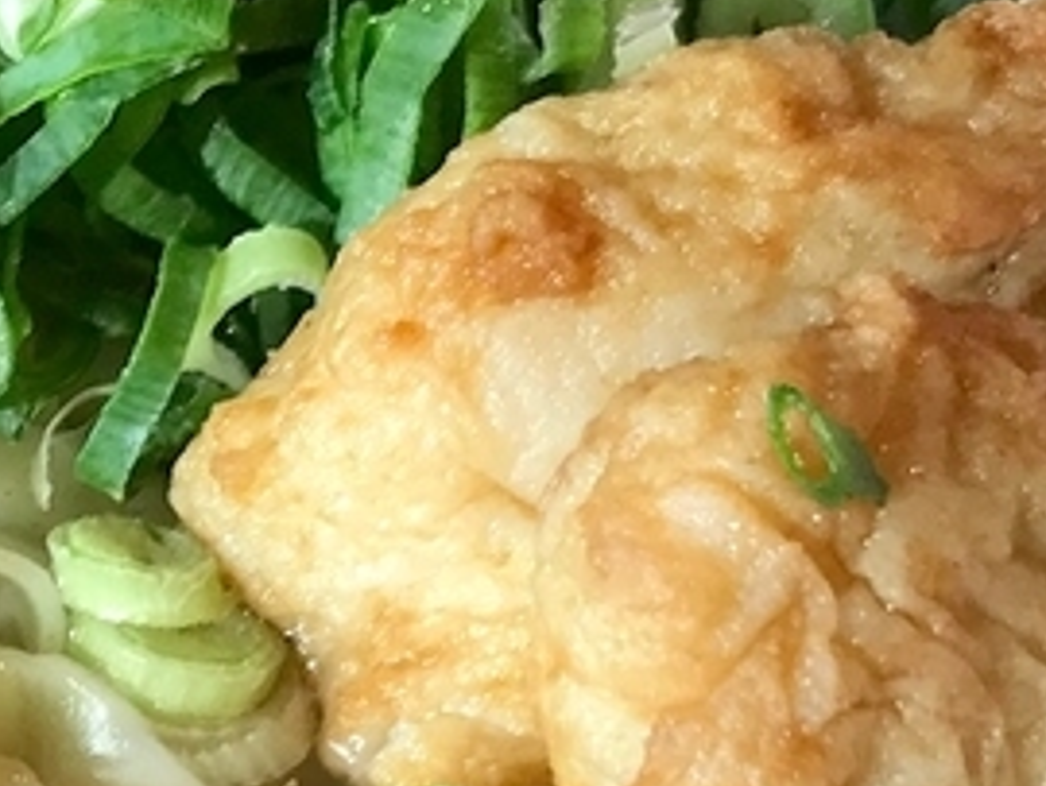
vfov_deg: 17.8
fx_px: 2510
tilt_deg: -54.2
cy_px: 347
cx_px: 380
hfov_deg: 23.5
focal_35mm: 83
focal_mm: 3.99
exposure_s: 1/120
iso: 32
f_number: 1.8
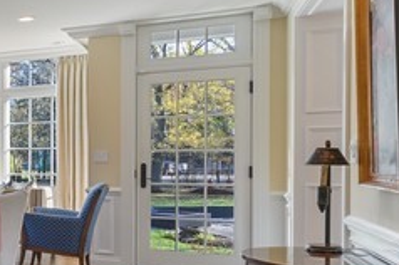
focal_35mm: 53
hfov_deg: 24.0
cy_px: 171
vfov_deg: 25.3
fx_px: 587
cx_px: -272
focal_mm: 14
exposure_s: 1/1.43
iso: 200
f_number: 8
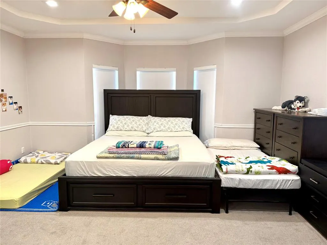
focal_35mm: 24
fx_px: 227
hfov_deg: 71.6
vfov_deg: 56.8
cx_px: 164
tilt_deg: -5.6
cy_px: 122
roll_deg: -0.3
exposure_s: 1/60
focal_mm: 6.76
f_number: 1.78
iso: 160
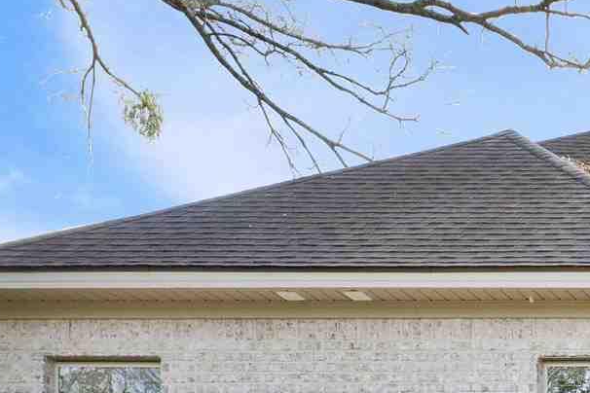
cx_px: 1090
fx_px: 1205
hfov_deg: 19.6
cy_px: 759
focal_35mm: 74
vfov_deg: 15.3
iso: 400
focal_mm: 14.5
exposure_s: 1/80
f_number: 11
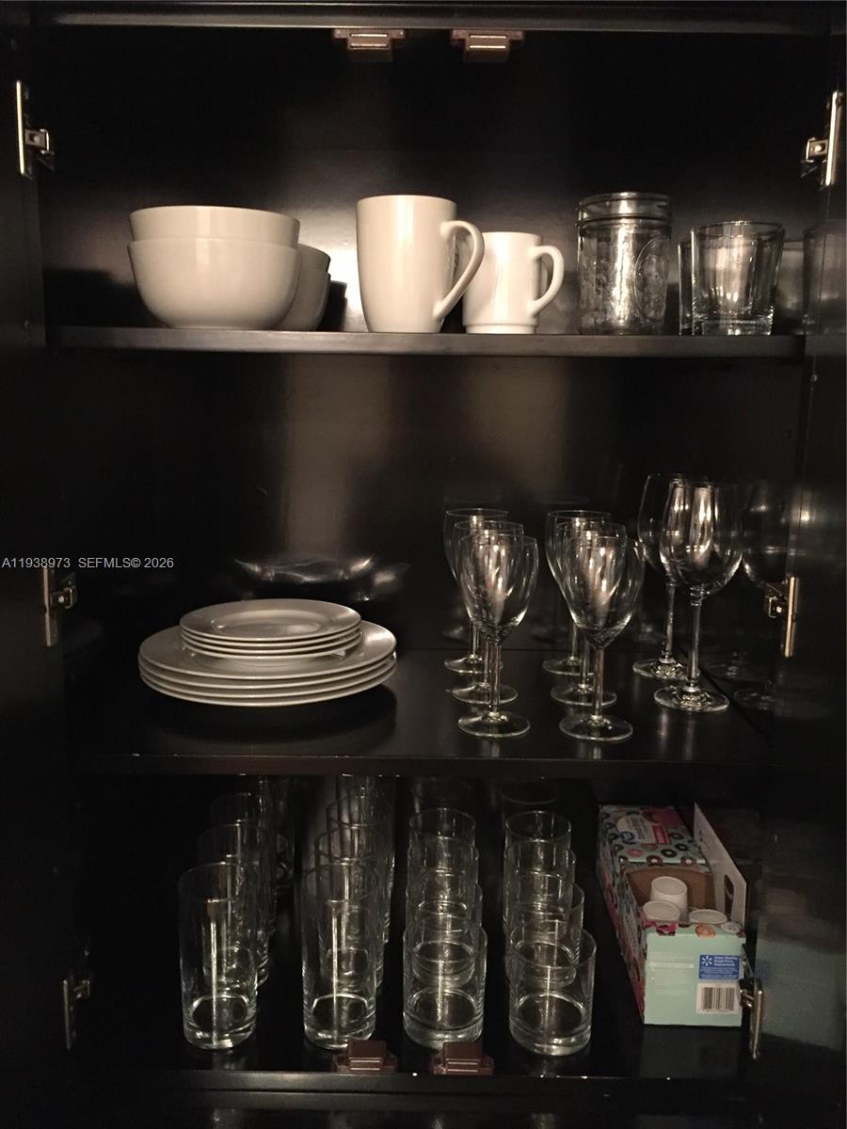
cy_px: 564
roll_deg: -0.6
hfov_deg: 48.2
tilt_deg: -8.3
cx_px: 424
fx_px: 946
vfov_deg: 61.7
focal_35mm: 29
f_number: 2.2
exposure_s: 1/15
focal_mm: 4.15
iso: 320
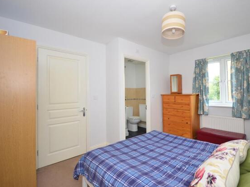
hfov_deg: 90.3
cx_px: 145
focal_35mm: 17
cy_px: 92
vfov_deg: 74.7
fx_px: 123
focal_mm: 10
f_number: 5
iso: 200
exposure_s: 1/30
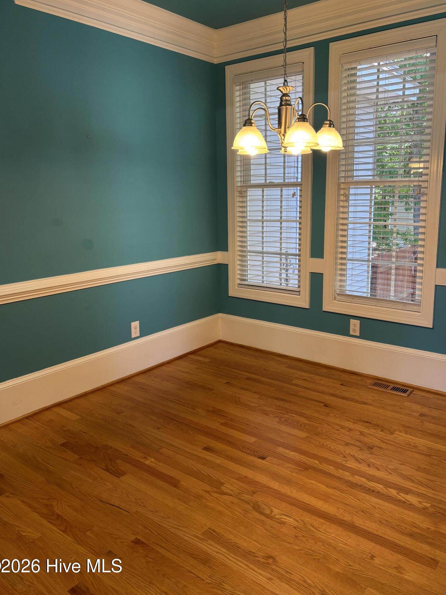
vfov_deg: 63.4
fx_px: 481
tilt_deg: -11.0
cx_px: 226
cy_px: 275
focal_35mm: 28
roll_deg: +0.4
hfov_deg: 49.7
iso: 80
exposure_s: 1/60
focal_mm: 5.96
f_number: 1.6
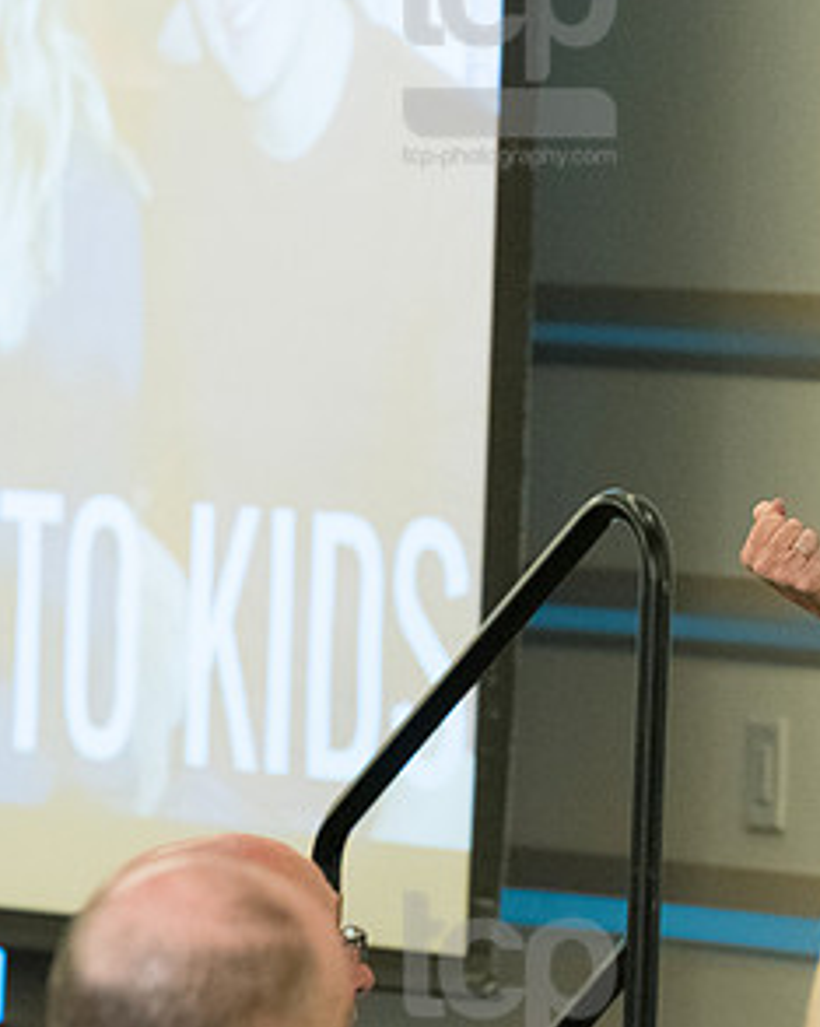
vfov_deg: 3.5
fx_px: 16915
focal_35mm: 557
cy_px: 526
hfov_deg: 2.8
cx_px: 1006
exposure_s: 1/400
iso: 3200
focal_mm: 200
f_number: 4.5
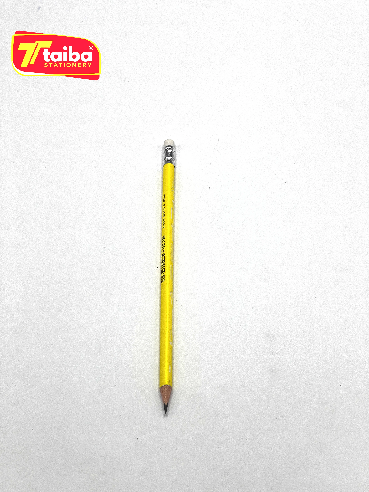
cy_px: 246
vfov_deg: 25.3
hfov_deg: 19.1
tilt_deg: -62.1
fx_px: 1094
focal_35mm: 77
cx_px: 184
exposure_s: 1/306
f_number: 2.8
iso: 32
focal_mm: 9
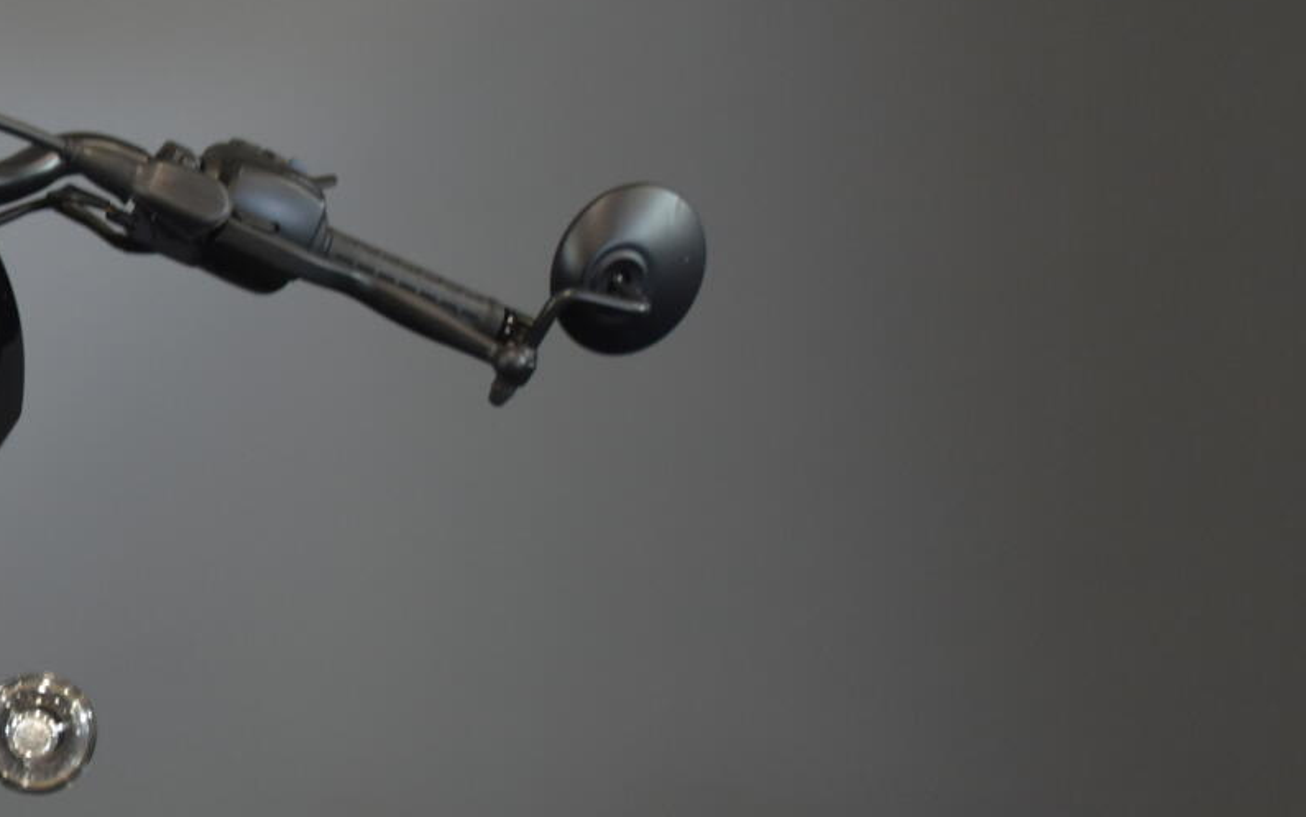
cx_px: -310
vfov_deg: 13.1
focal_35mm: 100
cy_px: 507
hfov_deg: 19.4
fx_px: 3560
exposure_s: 1/30
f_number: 4.2
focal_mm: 26
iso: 640
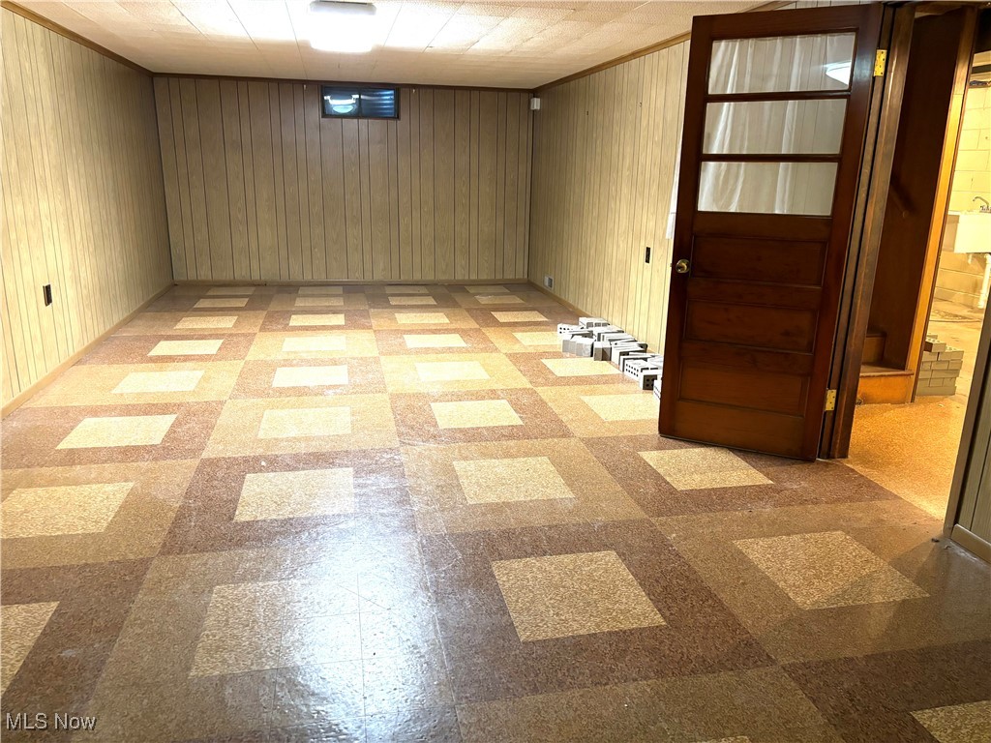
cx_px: 496
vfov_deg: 53.1
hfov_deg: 67.3
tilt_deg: -13.8
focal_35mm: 26
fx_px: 744
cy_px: 372
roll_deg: -1.2
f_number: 1.6
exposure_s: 1/40
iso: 400
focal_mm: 5.96
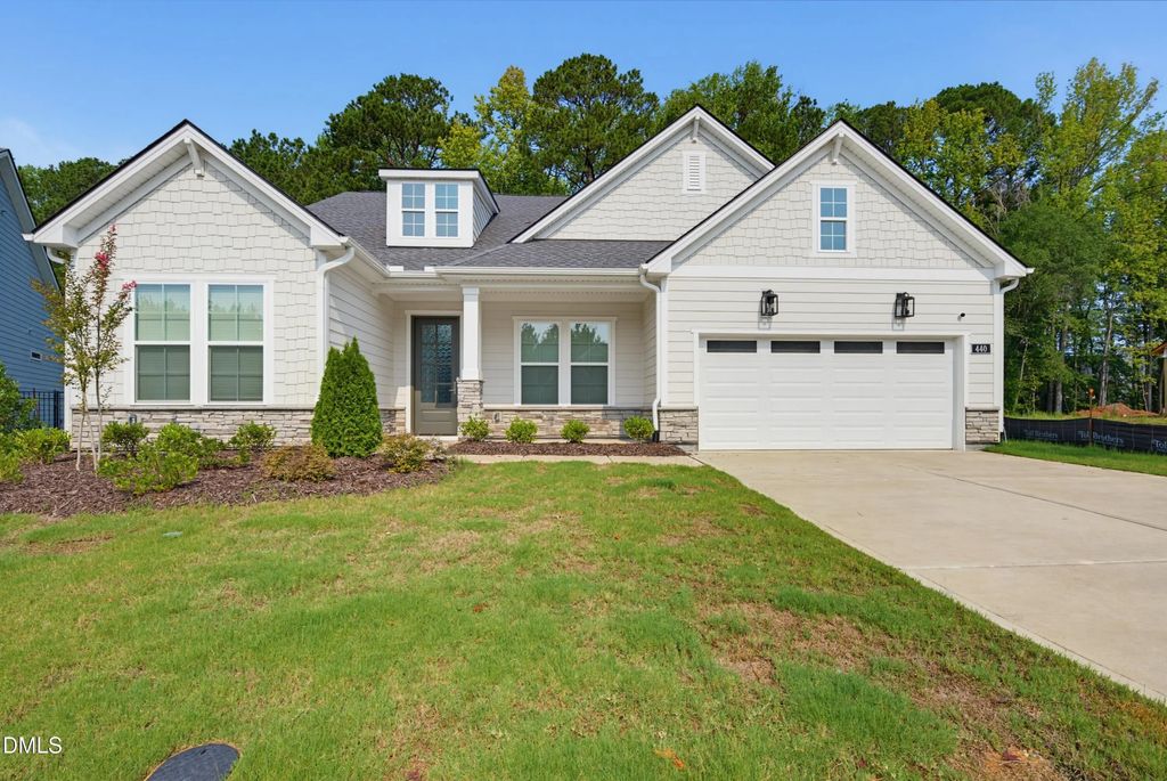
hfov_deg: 89.9
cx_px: 584
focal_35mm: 18
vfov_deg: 67.5
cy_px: 390
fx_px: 584
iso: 80
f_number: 7.1
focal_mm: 18
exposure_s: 1/60
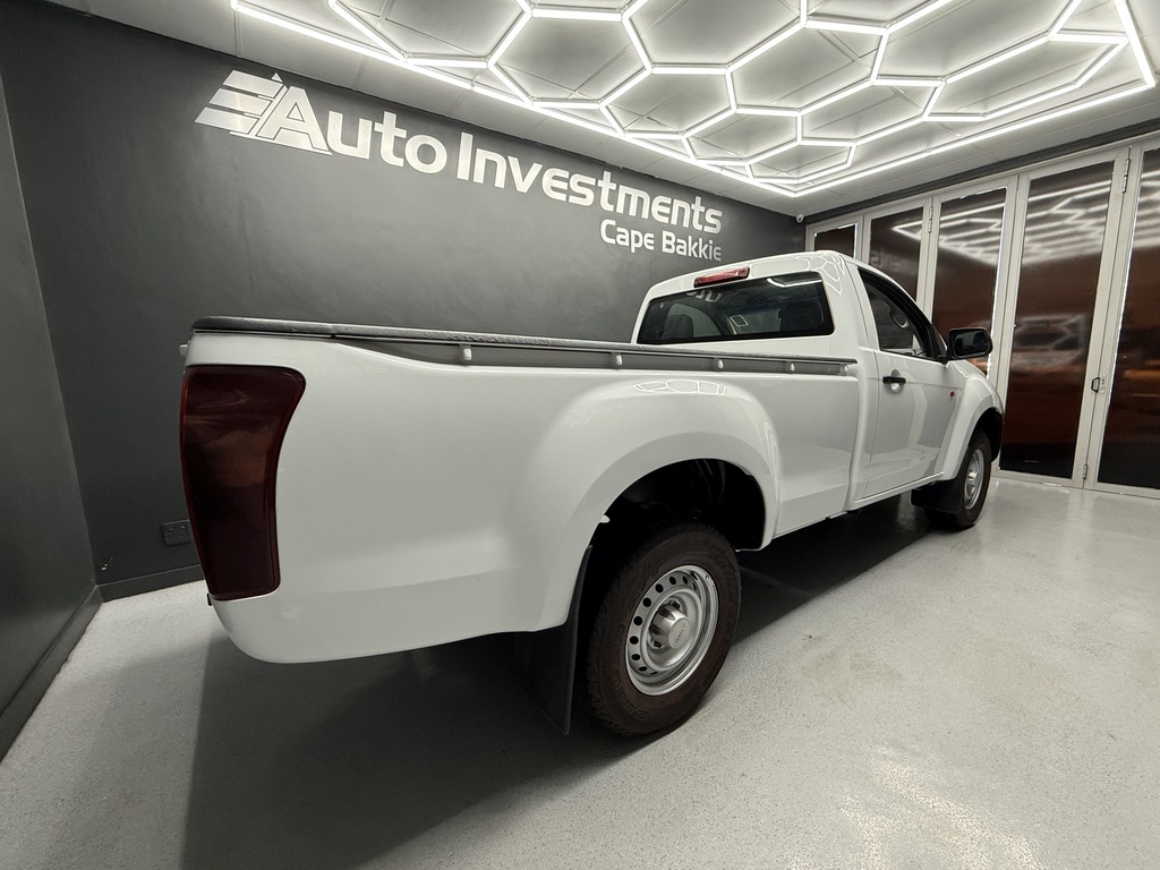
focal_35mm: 14
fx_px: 469
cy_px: 435
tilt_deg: -8.6
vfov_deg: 85.7
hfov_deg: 102.1
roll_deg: +2.5
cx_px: 580
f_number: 2.2
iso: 200
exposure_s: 1/100
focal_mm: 2.22
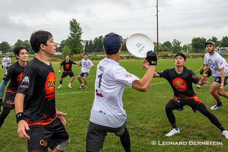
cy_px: 76
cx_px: 109
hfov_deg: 40.8
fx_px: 307
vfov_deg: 27.8
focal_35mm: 48
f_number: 8
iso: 1600
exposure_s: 1/800
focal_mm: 30
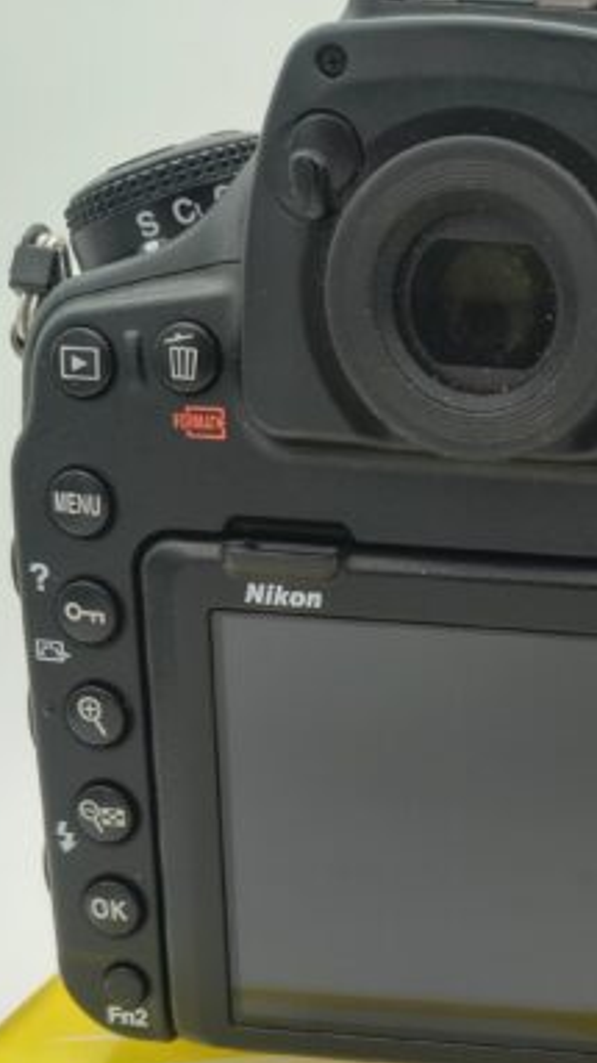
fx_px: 987
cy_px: 532
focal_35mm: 35
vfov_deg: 56.7
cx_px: 644
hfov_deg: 30.4
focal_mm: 5.56
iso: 100
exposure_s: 1/216
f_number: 1.8
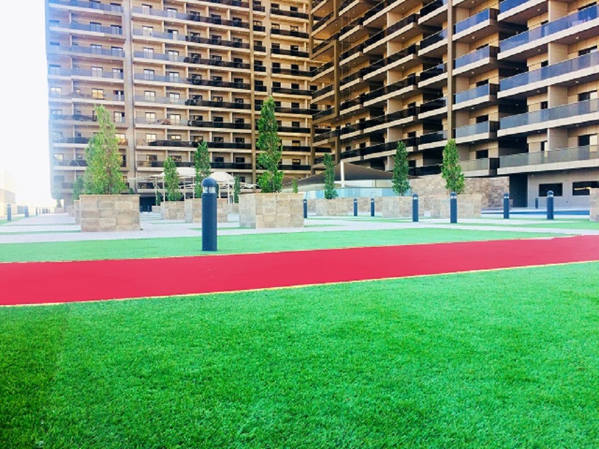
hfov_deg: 61.7
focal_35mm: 29
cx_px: 300
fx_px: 502
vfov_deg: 48.2
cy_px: 224
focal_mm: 4.15
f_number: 2.2
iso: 32
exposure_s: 1/507
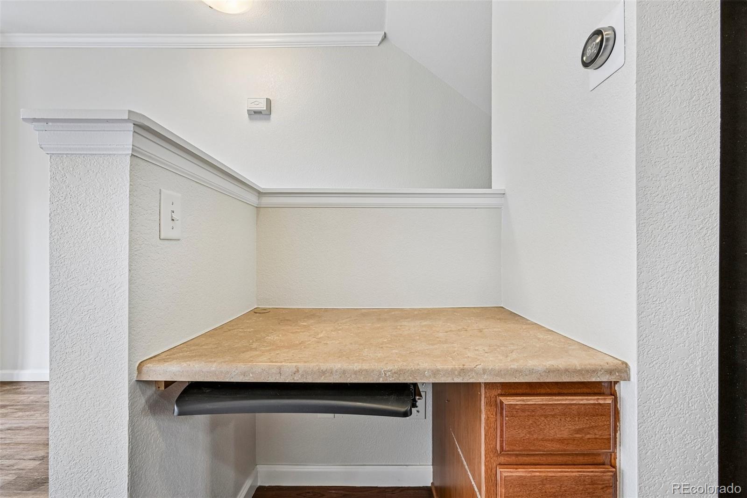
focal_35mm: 14
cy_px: 249
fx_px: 290
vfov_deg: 81.2
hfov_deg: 104.3
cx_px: 374
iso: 400
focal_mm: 14
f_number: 10
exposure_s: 1/15
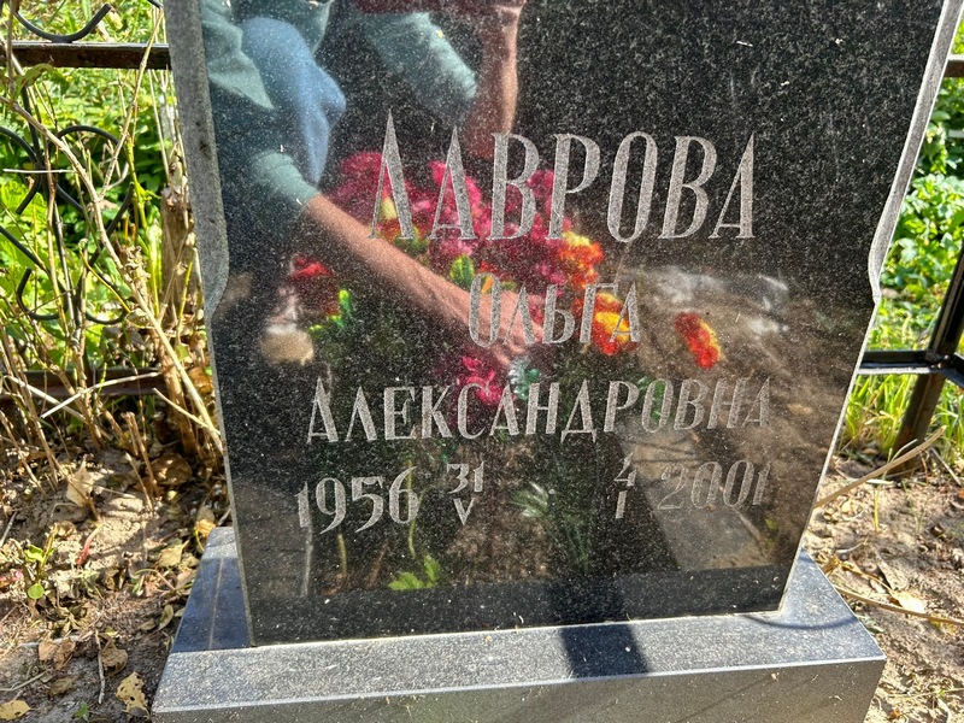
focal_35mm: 26
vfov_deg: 53.1
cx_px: 482
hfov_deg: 67.3
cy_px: 362
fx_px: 724
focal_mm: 5.7
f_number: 1.5
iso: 50
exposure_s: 1/243
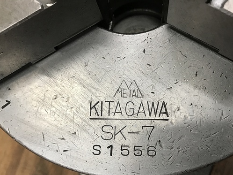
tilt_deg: -82.3
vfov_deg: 39.3
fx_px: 242
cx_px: 129
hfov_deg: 51.3
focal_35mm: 36
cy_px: 112
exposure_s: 1/20
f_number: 1.8
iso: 40
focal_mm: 3.99
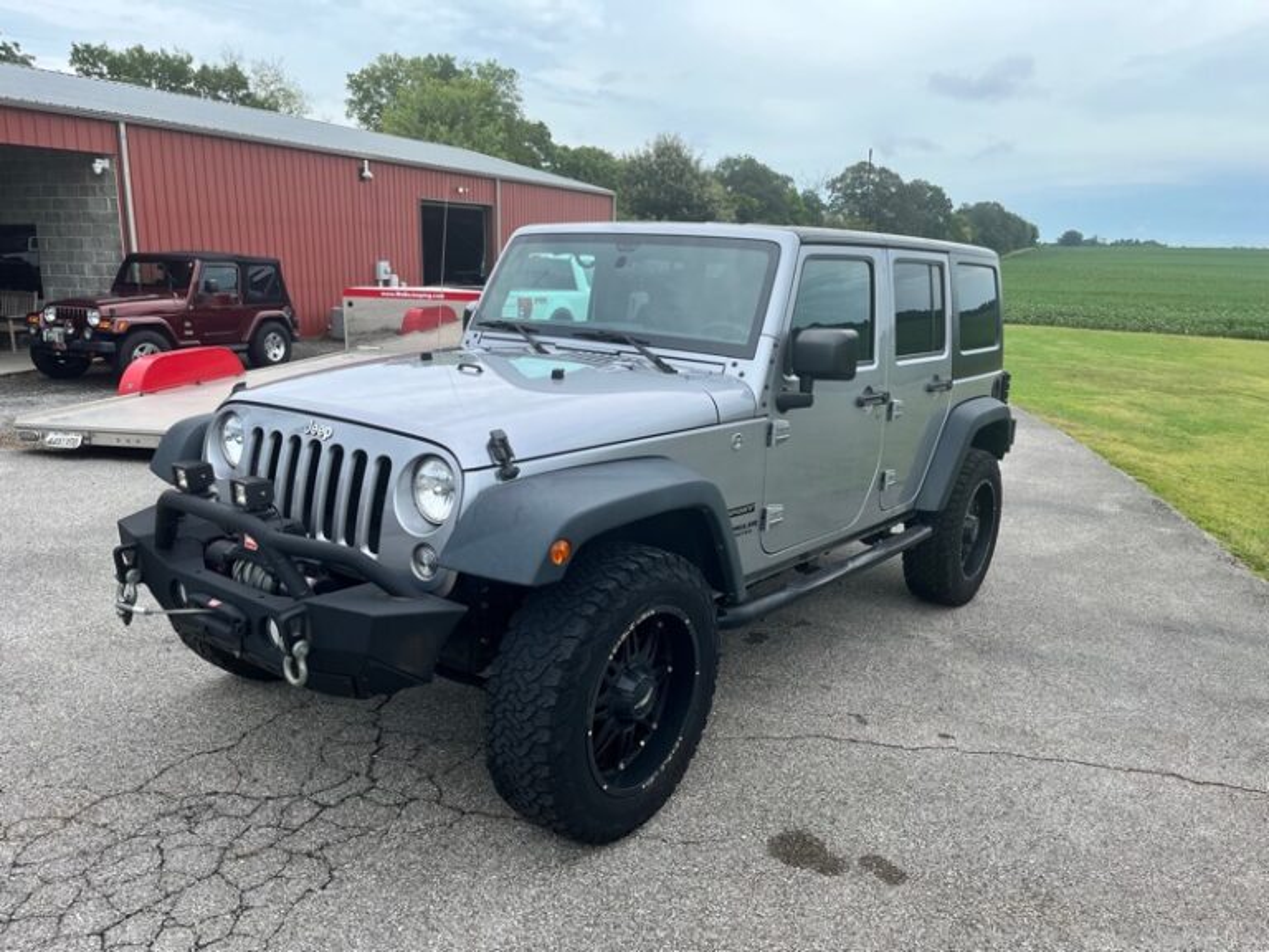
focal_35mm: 26
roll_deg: +0.2
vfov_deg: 53.1
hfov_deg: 67.3
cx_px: 634
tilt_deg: -12.3
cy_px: 476
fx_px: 953
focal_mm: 5.1
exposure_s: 1/1600
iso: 50
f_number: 1.6
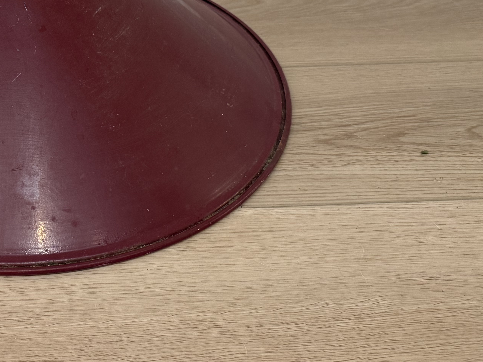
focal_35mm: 54
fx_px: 753
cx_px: 23
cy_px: 59
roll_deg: +1.4
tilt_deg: -32.3
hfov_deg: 33.2
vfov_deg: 26.4
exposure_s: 1/60
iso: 320
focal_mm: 6.76
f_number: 1.78
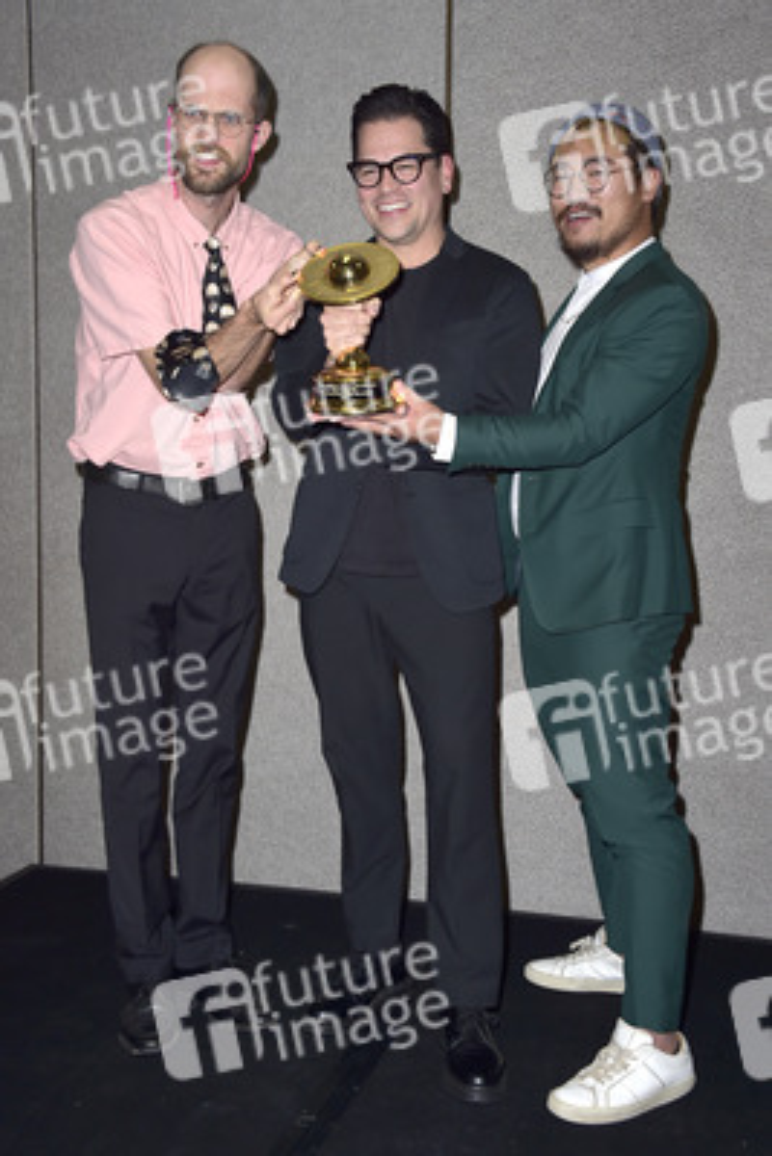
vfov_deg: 48.4
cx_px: 386
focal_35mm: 40
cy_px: 578
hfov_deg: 33.4
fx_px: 1285
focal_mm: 40
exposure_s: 1/250
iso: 500
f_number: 6.3
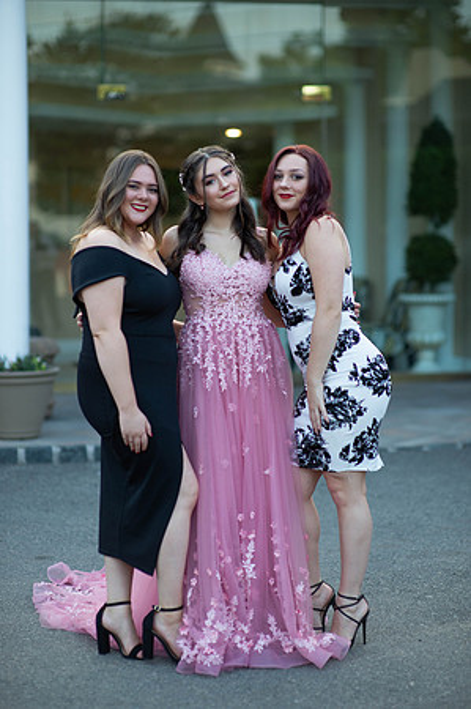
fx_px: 1672
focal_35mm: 85
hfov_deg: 16.0
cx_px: 236
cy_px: 354
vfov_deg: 23.9
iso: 250
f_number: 2
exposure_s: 1/800
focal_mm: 85
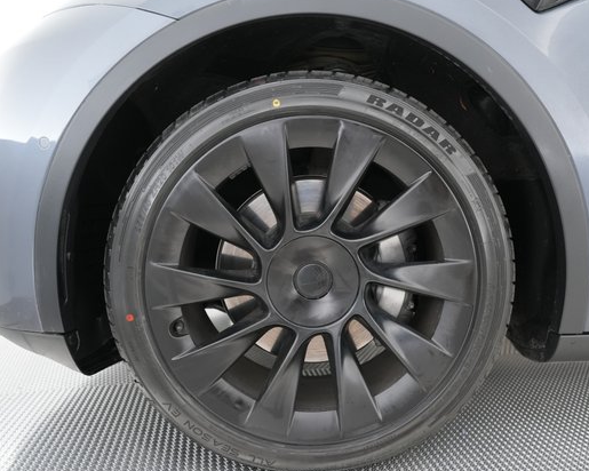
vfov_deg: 51.5
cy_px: 236
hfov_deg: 62.0
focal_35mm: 28
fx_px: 488
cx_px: 327
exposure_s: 1/30
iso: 1600
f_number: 2.8
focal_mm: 24
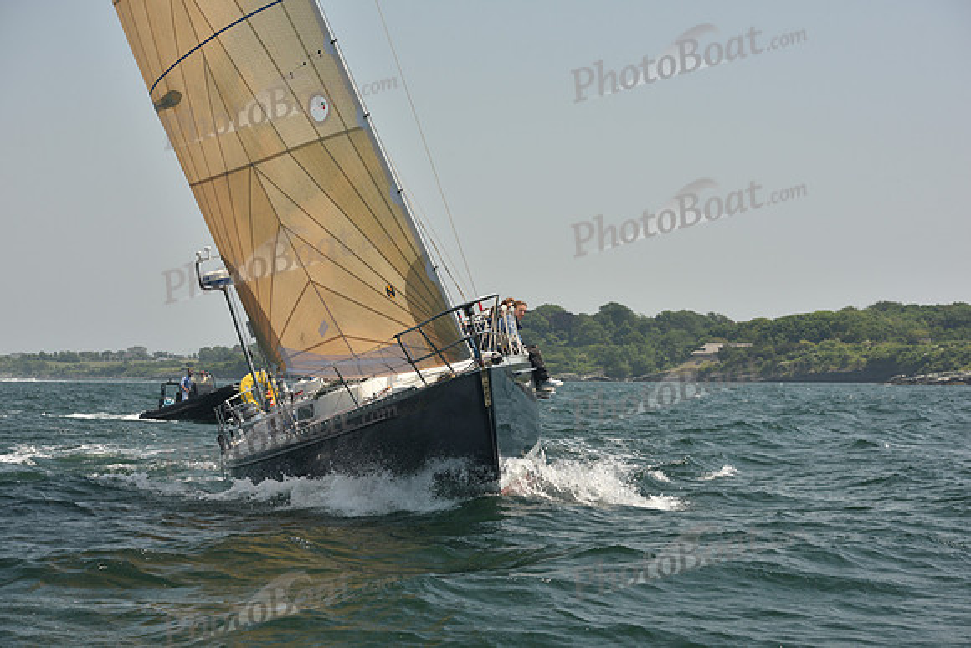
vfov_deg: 14.9
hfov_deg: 22.1
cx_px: 486
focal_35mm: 92
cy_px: 324
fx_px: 2482
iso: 250
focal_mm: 92
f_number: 6.3
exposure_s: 1/640
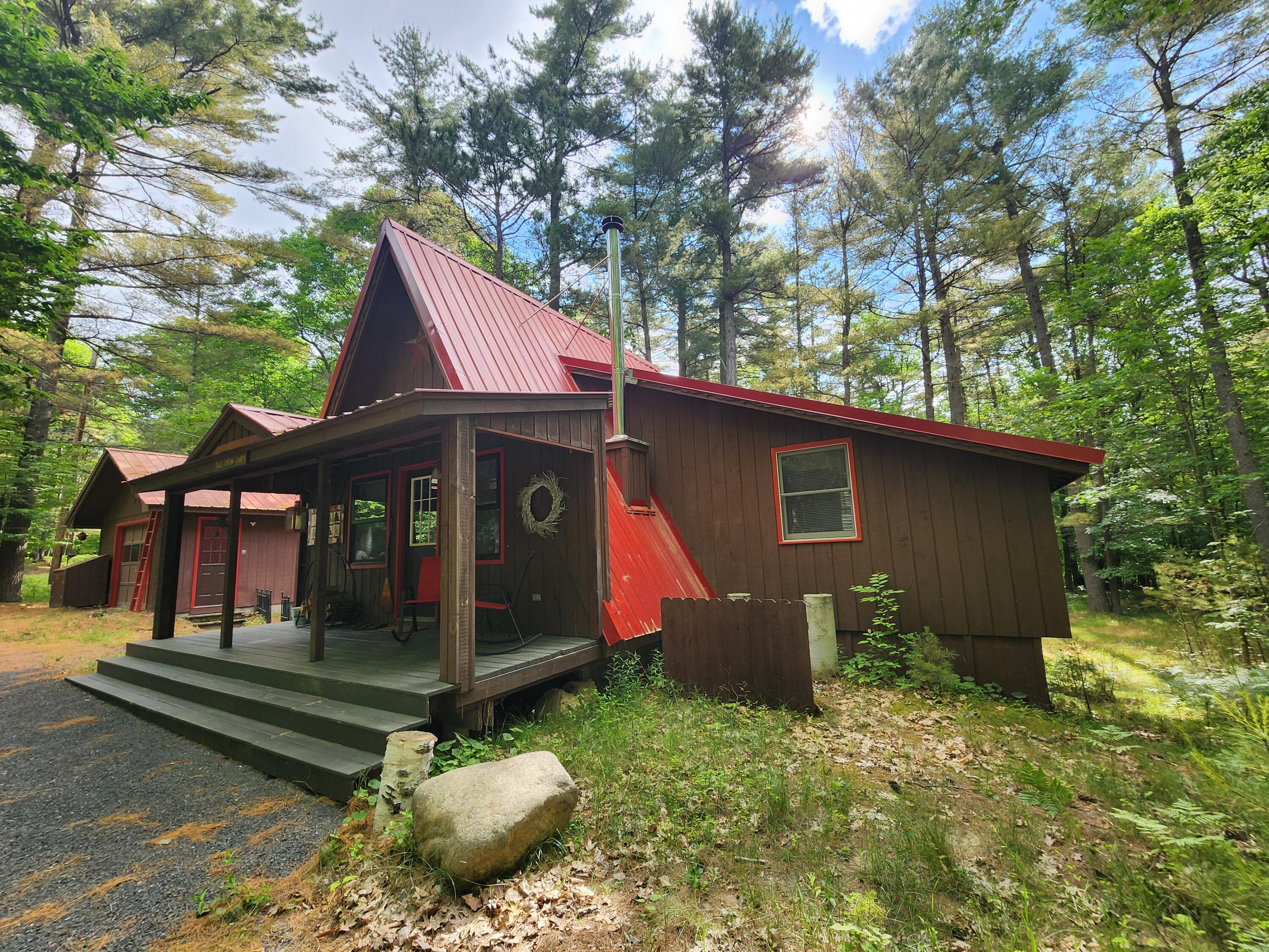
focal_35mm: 13
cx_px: 634
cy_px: 476
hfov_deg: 106.2
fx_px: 477
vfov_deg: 89.9
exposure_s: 1/341
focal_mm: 2.2
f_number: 2.2
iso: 50
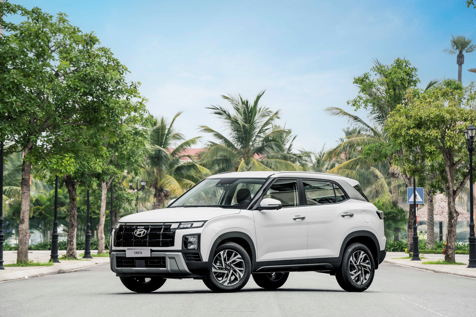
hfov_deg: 10.3
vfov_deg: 6.9
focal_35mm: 200
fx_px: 2645
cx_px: 238
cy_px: 158
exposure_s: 1/200
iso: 320
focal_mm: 200
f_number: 10
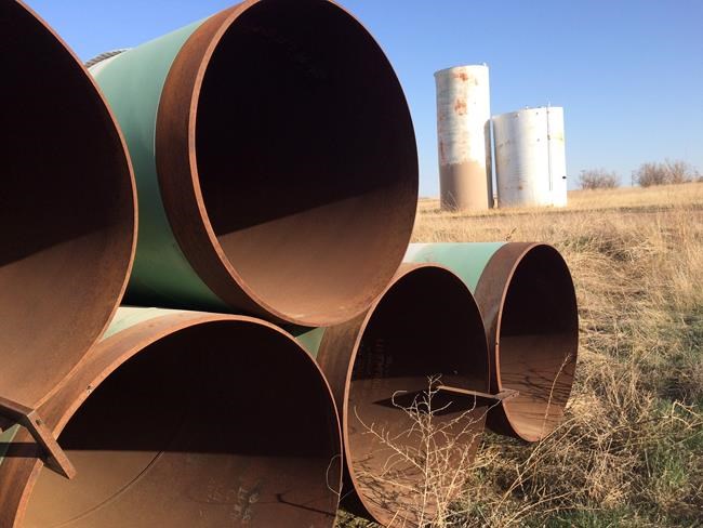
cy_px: 264
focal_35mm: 29
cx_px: 352
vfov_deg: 48.3
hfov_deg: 61.6
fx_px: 589
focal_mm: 4.15
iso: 32
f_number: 2.2
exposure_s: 1/1172
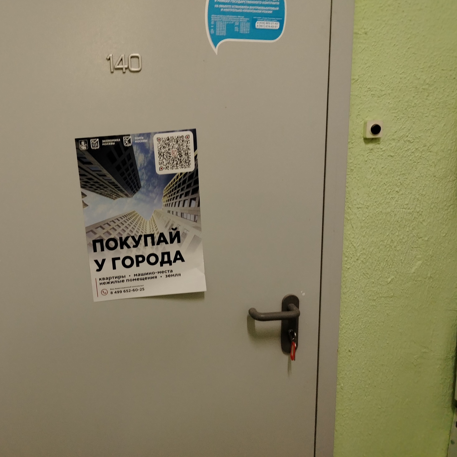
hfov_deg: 54.6
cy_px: 225
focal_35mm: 29
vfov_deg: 55.6
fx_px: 433
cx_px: 157
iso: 2534
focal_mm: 5.25
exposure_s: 1/33.3
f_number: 1.75
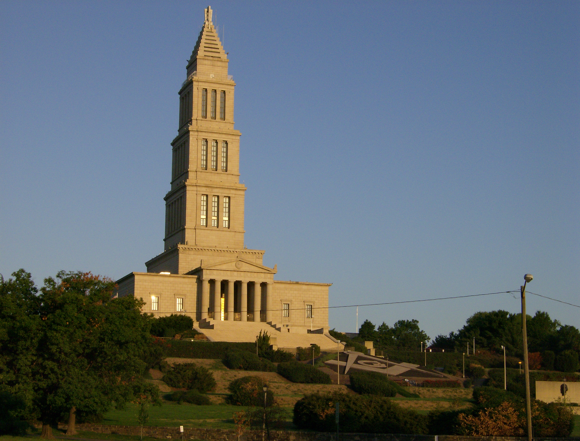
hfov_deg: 27.6
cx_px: 290
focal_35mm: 70
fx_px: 1179
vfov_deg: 21.2
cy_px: 220
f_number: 6.2
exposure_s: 1/483
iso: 100
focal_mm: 11.6
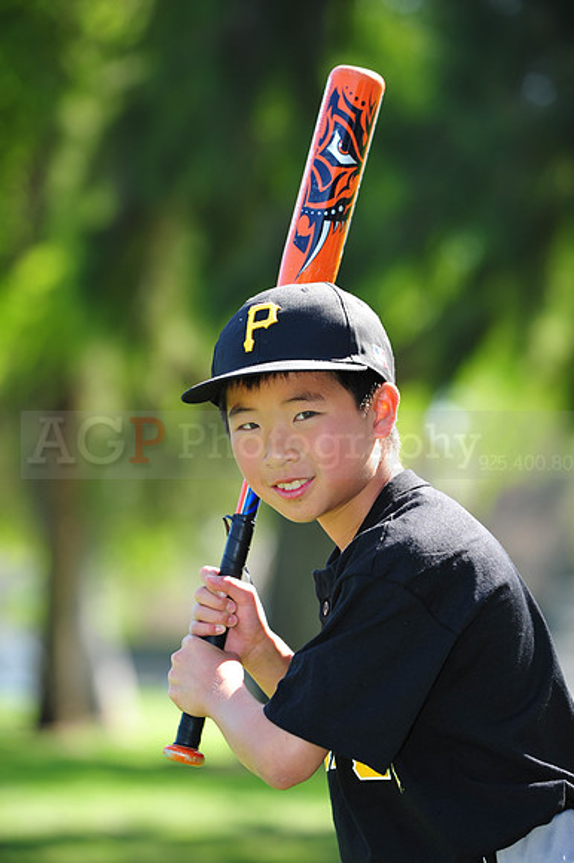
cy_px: 432
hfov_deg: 8.3
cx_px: 287
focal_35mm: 165
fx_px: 3951
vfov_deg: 12.5
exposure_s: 1/320
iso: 200
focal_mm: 165
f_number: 4.5
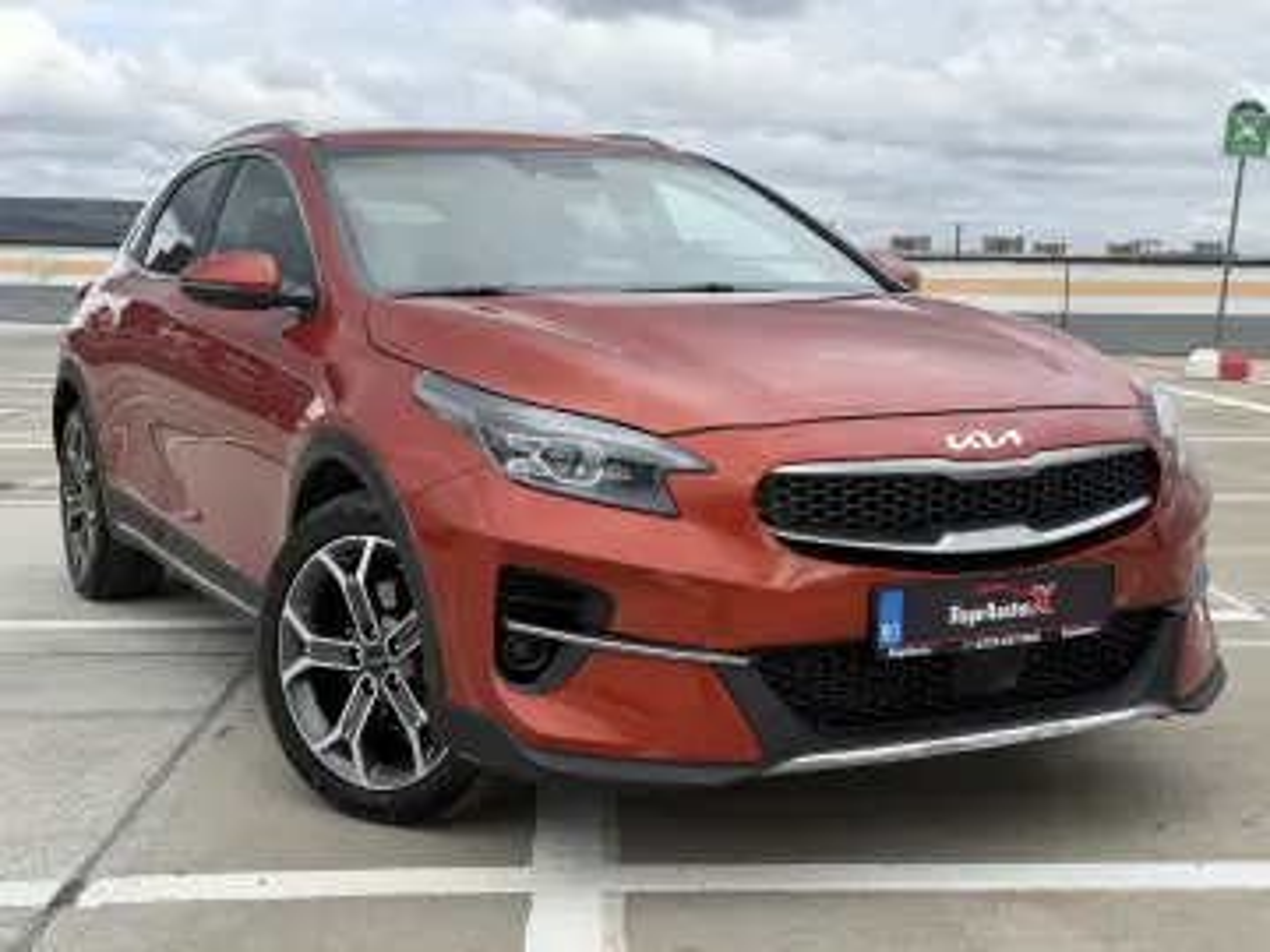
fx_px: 1761
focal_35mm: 48
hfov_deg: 39.7
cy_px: 476
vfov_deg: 30.3
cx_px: 635
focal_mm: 6.76
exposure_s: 1/2342
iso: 80
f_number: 1.78
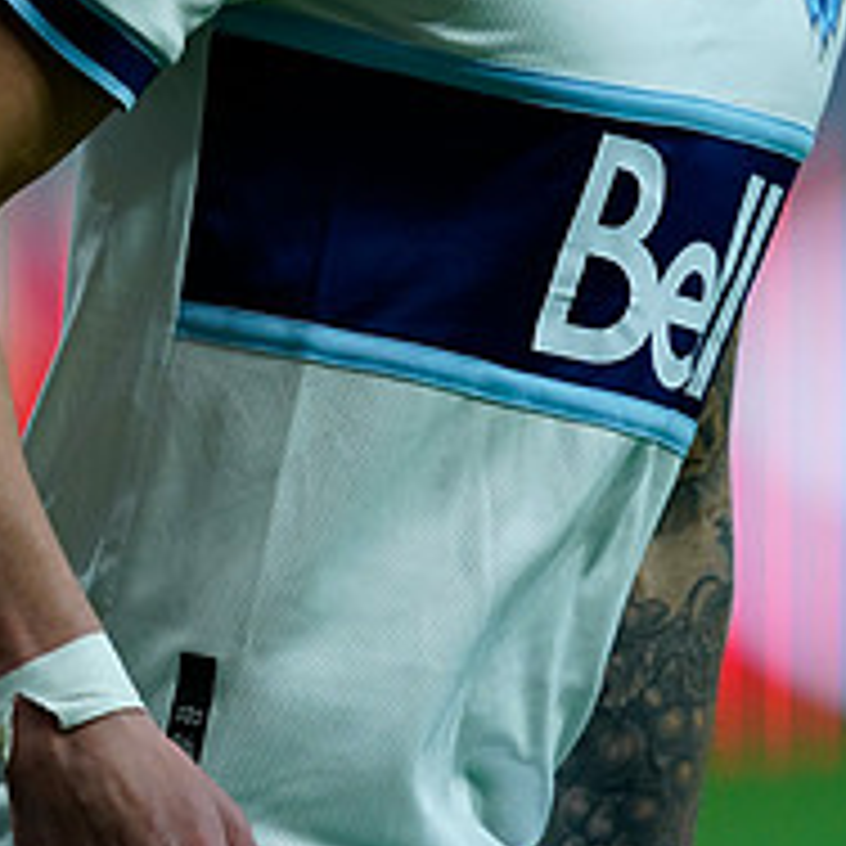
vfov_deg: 1.4
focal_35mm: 1220
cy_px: -99
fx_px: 33733
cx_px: 652
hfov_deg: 1.4
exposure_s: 1/1600
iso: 2500
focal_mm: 600
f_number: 4
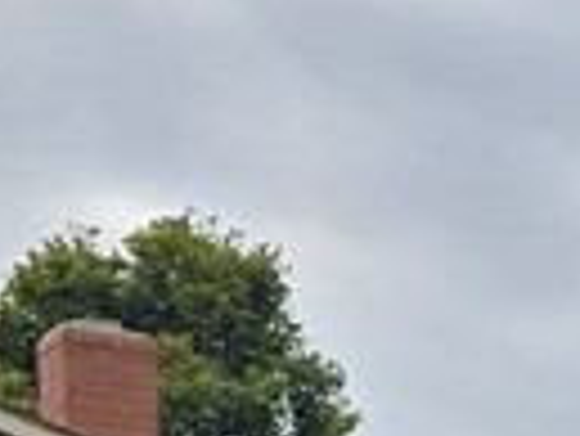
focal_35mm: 183
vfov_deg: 7.5
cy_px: 1106
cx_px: 1632
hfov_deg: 9.1
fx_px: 3069
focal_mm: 6.3
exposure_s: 1/1314
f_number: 1.7
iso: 12
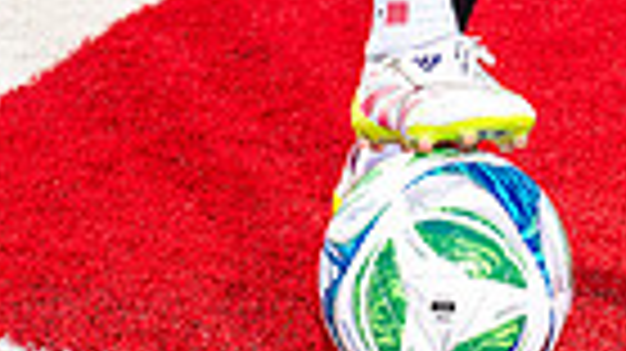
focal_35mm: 156
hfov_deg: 13.7
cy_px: -504
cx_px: 459
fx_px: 2588
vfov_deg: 7.3
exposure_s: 1/400
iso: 100
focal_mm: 46
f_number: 6.3
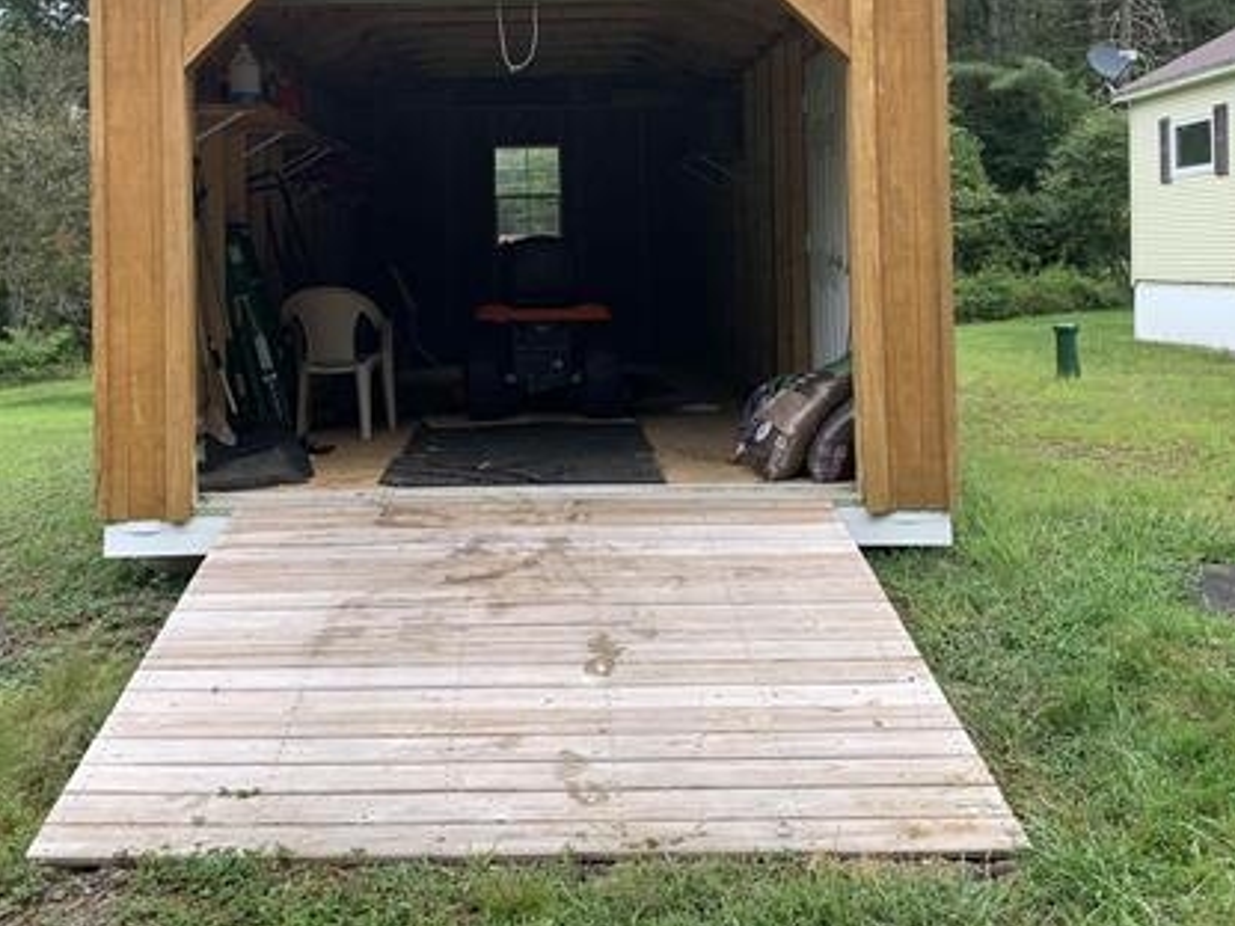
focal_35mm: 40
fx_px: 1427
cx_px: 564
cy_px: 232
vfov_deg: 35.2
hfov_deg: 46.7
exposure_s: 1/410
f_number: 1.8
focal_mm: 4.25
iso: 25
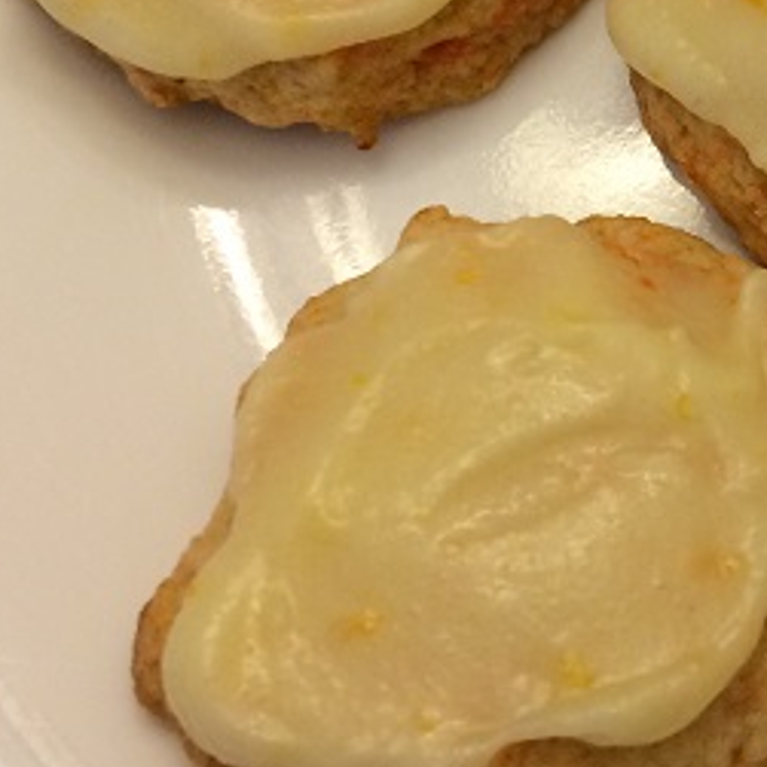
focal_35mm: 80
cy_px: 70
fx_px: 2005
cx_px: 961
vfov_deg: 21.2
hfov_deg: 20.1
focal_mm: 4.15
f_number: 2.2
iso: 100
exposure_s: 1/30
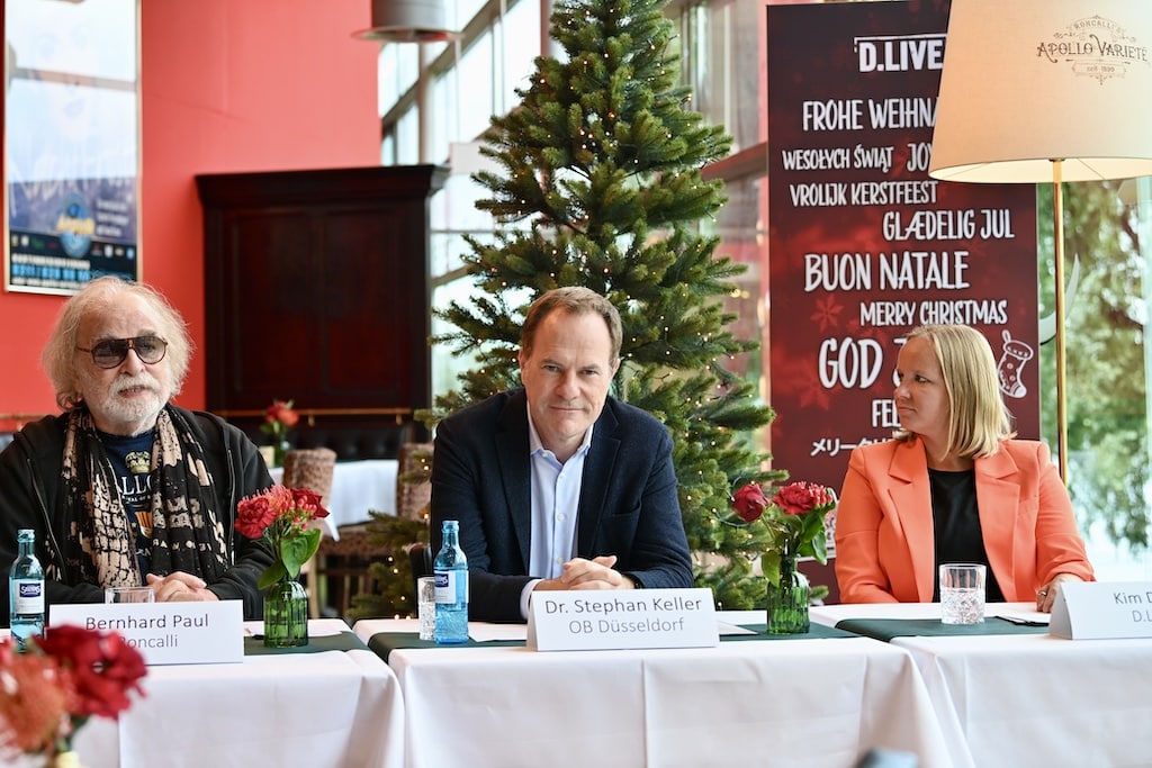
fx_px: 2240
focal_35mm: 70
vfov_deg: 19.5
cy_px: 384
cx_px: 576
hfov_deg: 28.8
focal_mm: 70
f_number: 4
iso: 450
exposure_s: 1/100
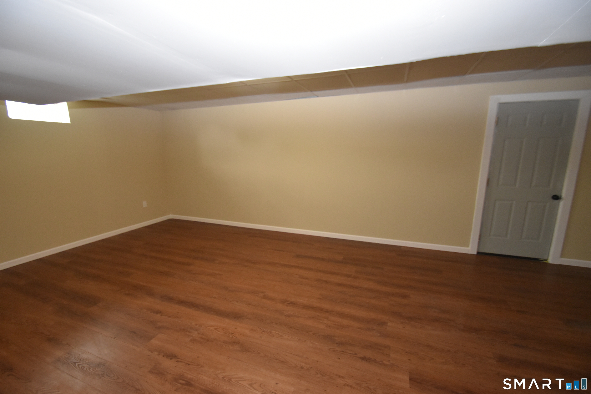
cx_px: 296
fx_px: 246
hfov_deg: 100.4
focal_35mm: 15
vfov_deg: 77.3
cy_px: 197
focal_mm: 10
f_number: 3.5
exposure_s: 1/60
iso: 1800
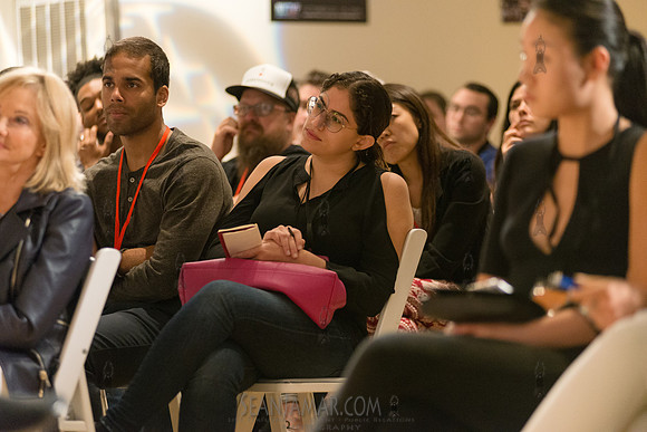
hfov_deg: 14.2
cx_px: 324
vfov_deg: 9.5
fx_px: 2606
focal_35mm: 145
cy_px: 216
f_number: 2.8
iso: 4000
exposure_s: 1/200
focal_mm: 145
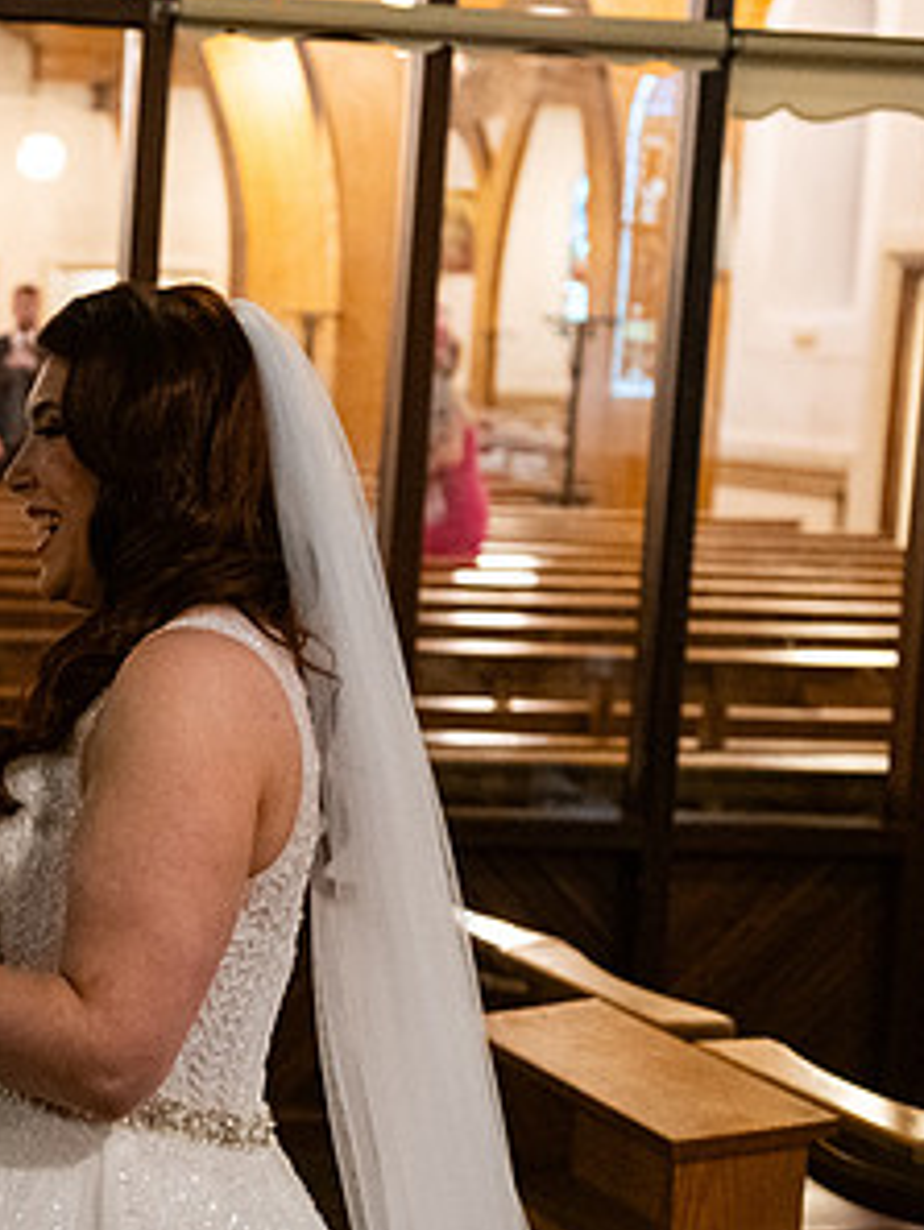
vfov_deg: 21.8
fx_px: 3201
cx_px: -108
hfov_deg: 15.9
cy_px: 673
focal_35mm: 90
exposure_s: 1/160
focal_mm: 48
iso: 2500
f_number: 3.5
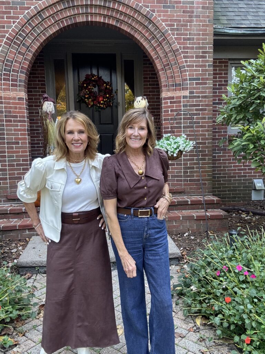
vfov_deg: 60.0
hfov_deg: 46.8
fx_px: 306
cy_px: 177
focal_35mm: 30
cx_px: 132
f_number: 1.9
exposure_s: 1/122
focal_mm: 2.69
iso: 80
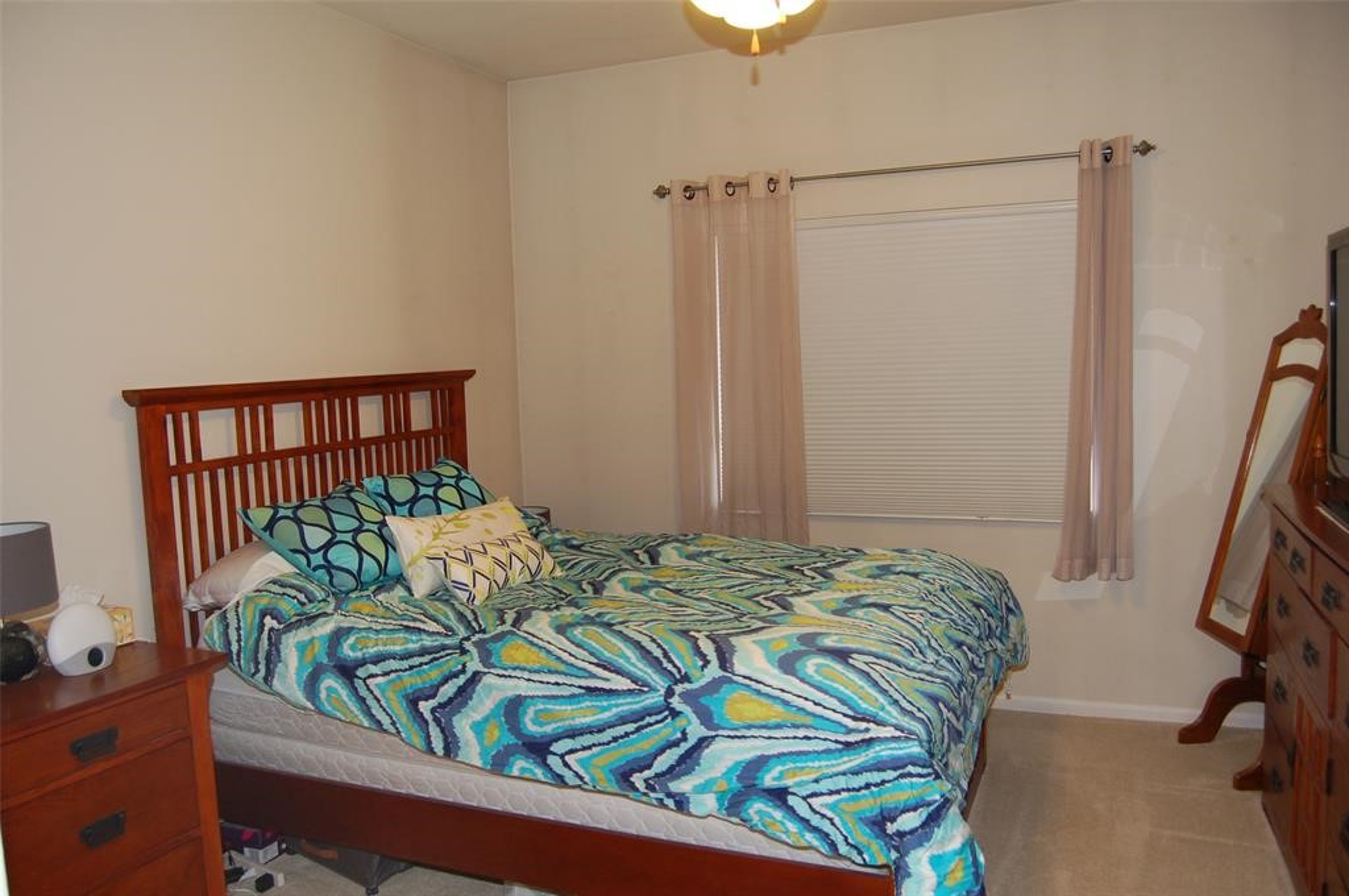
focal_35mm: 27
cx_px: 674
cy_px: 448
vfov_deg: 47.8
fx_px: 1010
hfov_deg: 67.4
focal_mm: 18
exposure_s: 1/60
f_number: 4
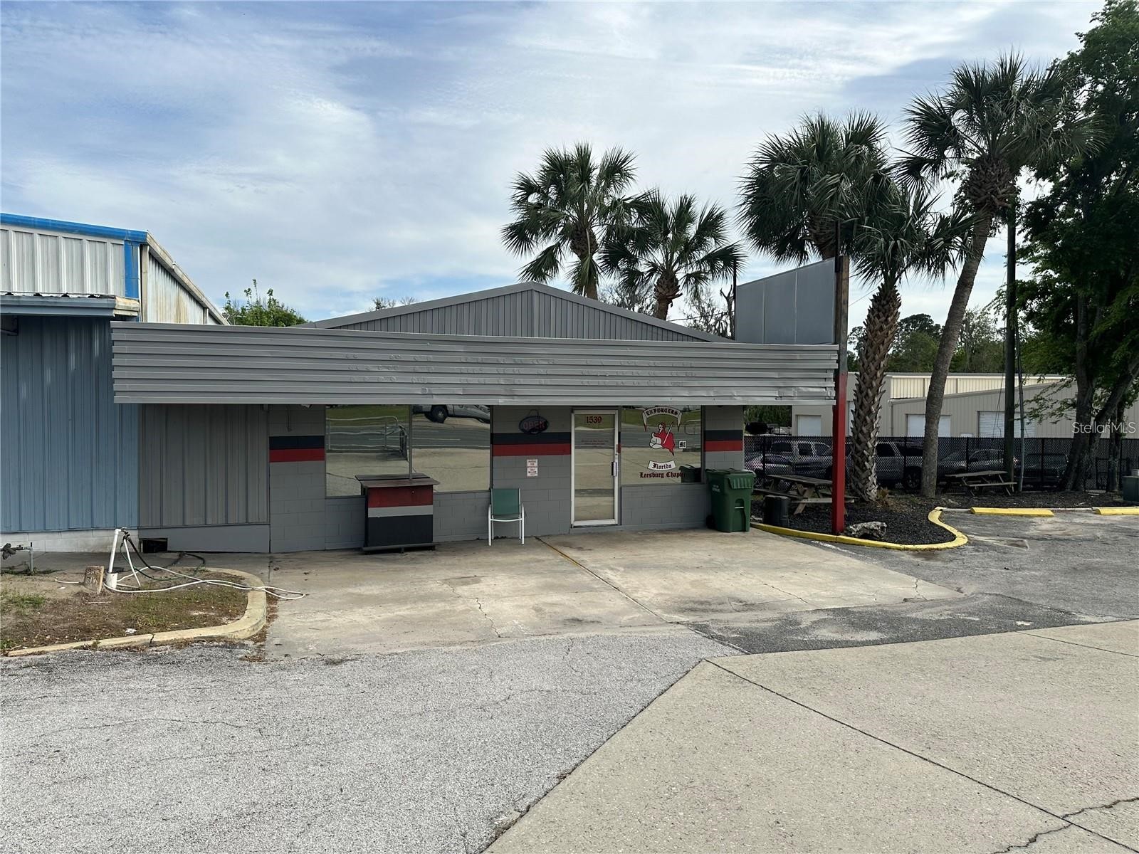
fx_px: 790
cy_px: 427
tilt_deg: -2.2
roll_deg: +0.2
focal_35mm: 24
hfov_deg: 71.6
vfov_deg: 56.8
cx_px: 570
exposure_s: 1/5263
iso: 80
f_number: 1.78
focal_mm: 6.86
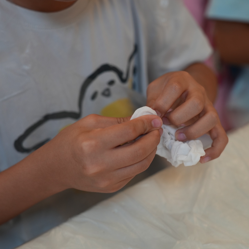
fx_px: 692
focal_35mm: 85
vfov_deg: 20.4
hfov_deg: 20.3
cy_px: 123
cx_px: 164
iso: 800
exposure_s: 1/160
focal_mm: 66
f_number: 4
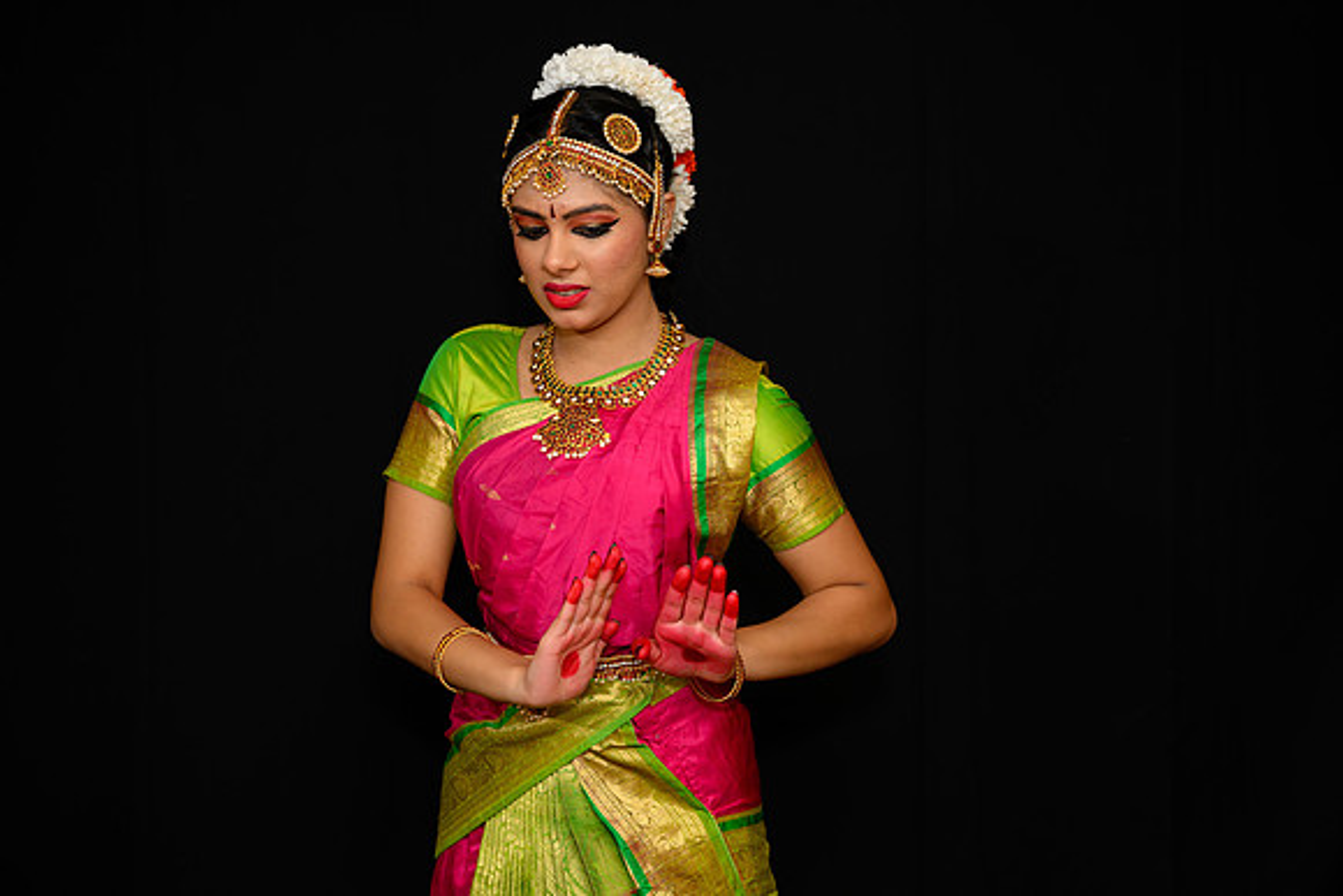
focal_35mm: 60
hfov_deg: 33.4
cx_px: 672
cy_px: 448
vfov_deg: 22.6
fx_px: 2239
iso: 800
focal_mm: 60
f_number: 5
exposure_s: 1/125
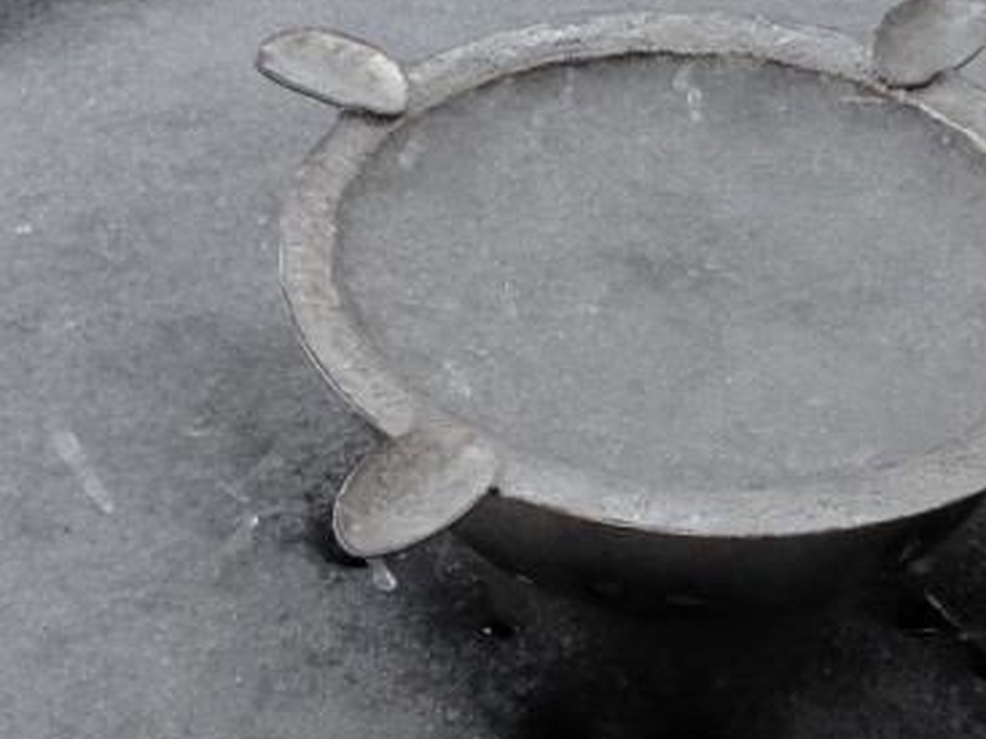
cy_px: 454
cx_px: 387
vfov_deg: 16.0
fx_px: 2620
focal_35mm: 92
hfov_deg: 21.3
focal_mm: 4.12
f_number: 2.4
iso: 50
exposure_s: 1/723
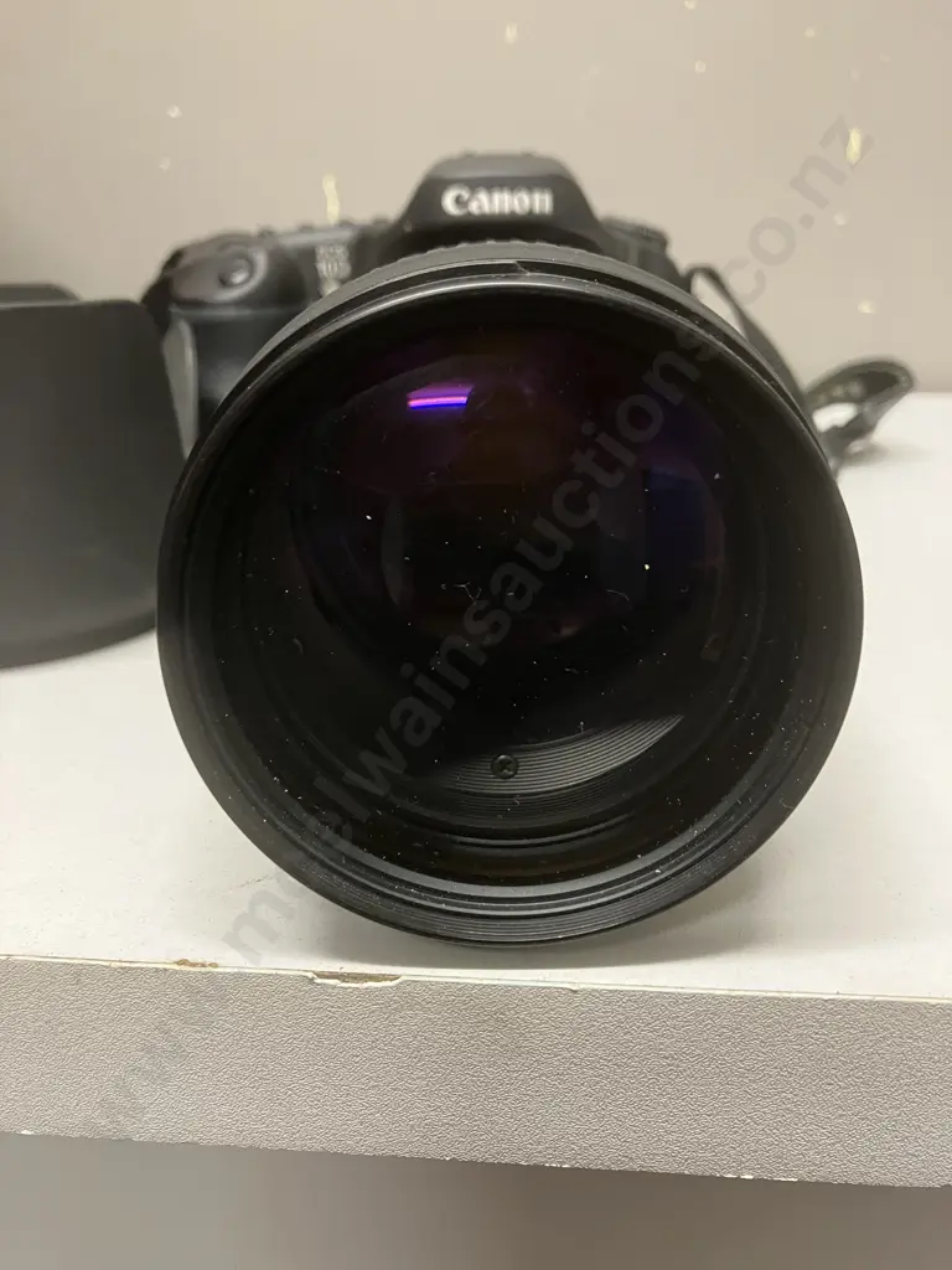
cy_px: 635
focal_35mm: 28
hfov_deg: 49.7
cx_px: 476
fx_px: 1027
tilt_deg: -18.7
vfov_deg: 63.4
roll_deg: +0.1
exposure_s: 1/50
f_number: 1.8
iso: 200
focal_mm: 3.99
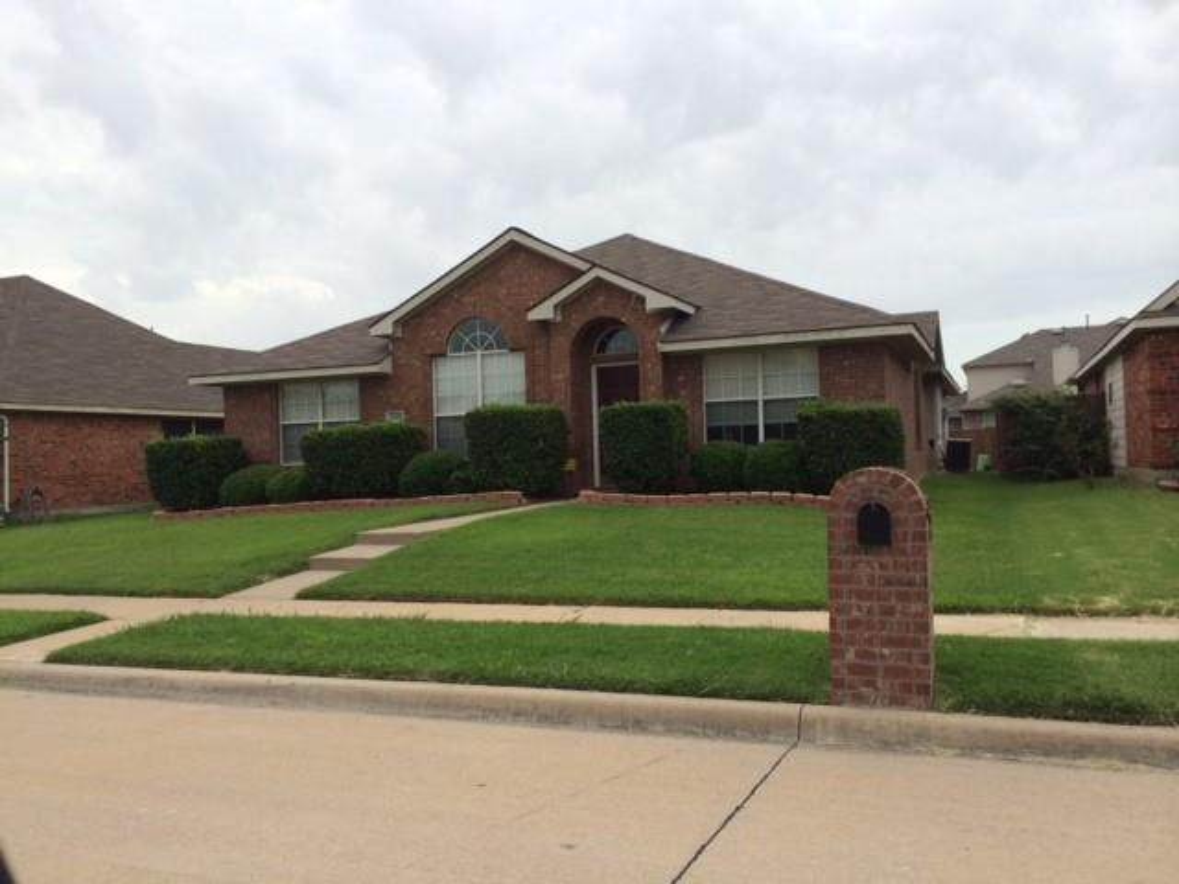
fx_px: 1022
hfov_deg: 60.0
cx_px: 590
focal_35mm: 30
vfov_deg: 46.8
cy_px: 442
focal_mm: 4.12
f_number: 2.2
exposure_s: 1/631
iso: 32
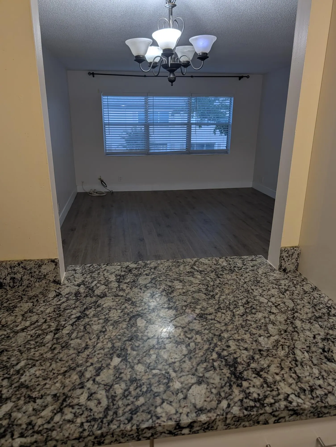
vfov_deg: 71.5
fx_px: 310
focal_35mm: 24
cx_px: 168
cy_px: 224
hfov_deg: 56.9
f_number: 1.68
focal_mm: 6.9
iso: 38
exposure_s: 1/120
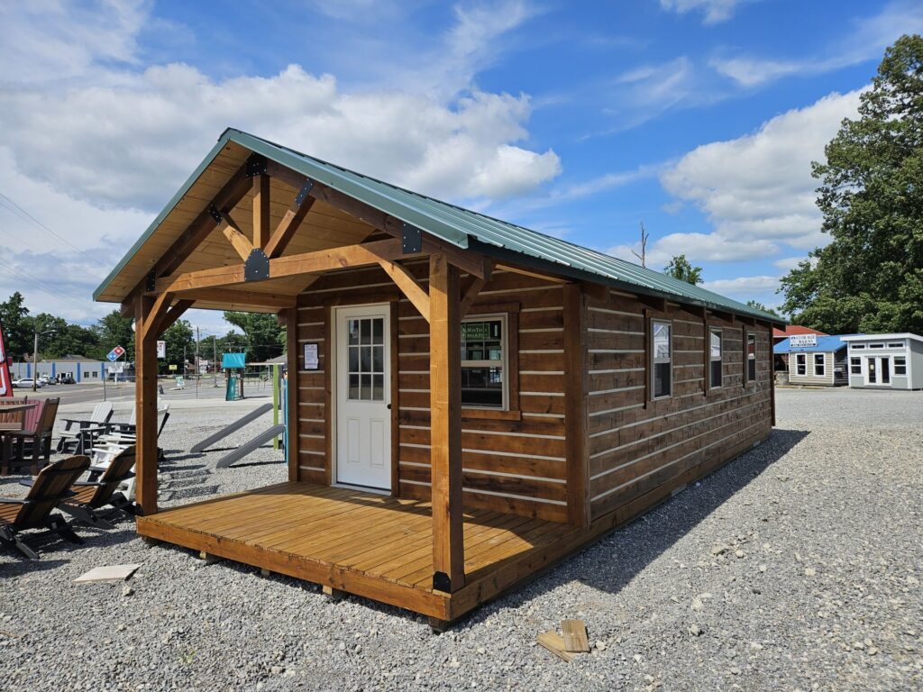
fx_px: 613
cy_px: 346
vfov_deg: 58.9
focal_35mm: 23
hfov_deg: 73.9
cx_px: 462
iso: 25
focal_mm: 5.4
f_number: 1.8
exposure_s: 1/2204
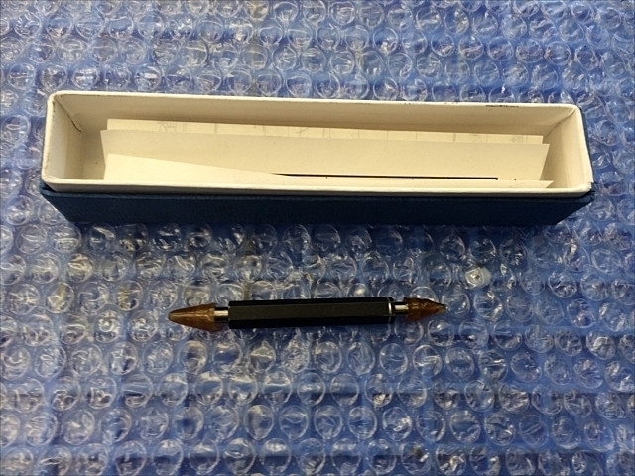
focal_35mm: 29
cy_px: 238
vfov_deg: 48.2
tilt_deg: -73.3
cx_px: 318
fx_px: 532
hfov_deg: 61.7
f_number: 2.2
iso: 40
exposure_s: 1/30
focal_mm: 4.15
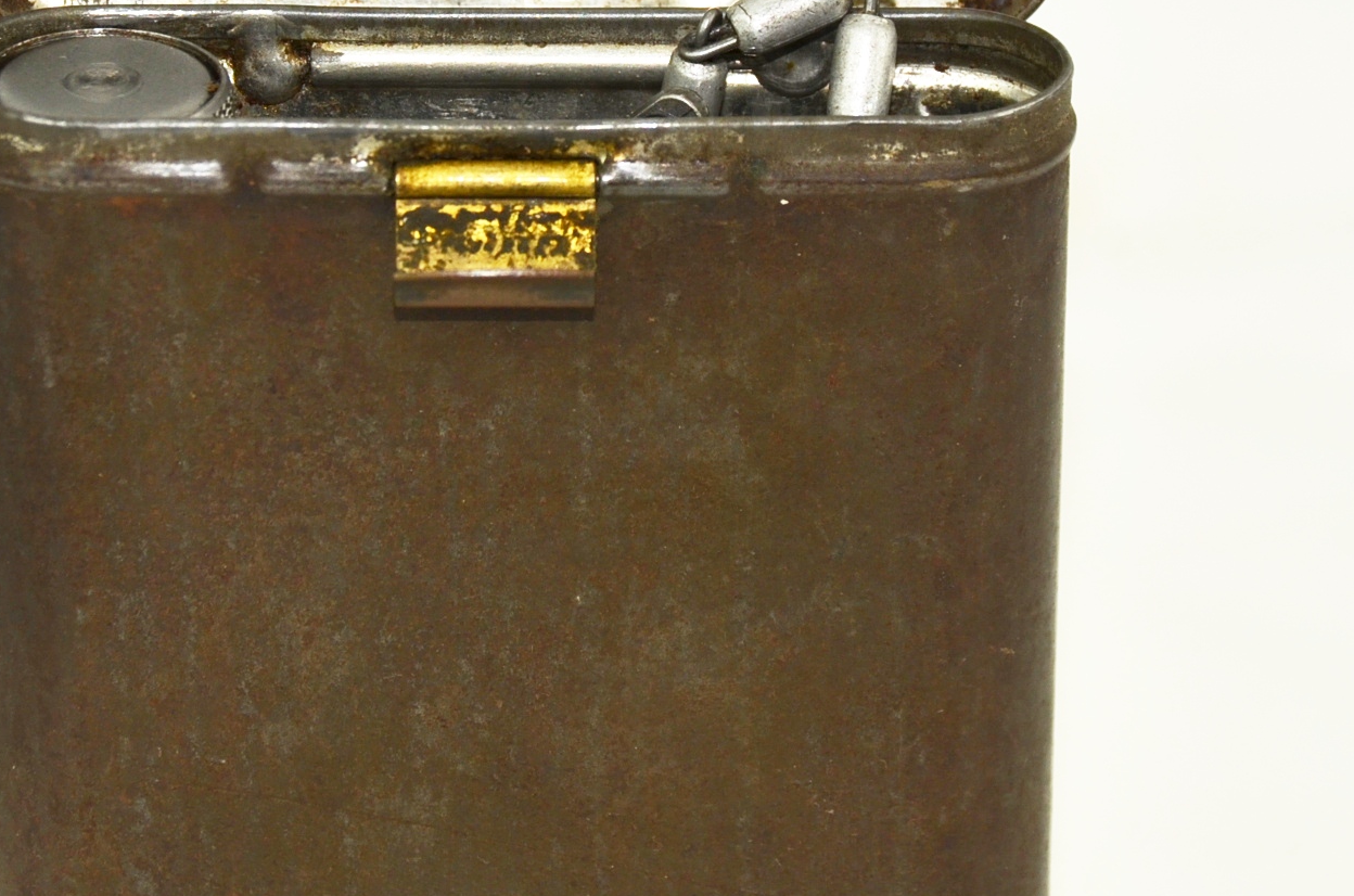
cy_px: 127
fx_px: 8893
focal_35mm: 237
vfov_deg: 5.8
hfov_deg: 8.7
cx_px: 548
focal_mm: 80
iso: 200
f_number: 5.6
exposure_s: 1/200
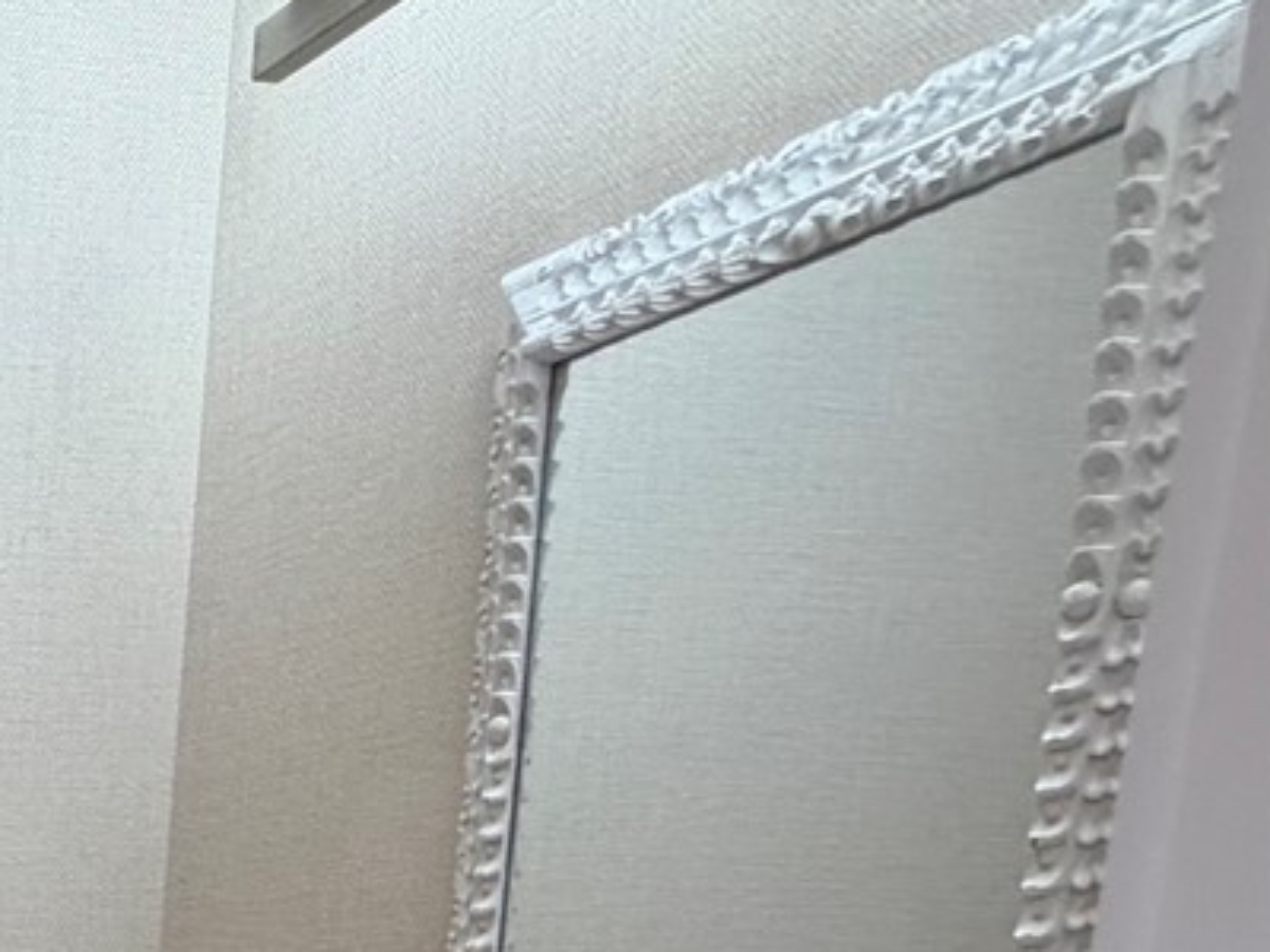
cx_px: -765
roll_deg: +1.6
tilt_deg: -11.6
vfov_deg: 21.1
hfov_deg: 24.3
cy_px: 1517
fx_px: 2055
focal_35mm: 56
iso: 200
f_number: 2.2
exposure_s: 1/120
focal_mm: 2.22
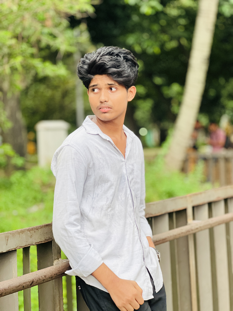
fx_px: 691
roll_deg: +3.5
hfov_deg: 19.1
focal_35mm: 77
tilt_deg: +0.2
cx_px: 116
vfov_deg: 25.3
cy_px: 156
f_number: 2.8
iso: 400
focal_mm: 9
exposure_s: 1/40
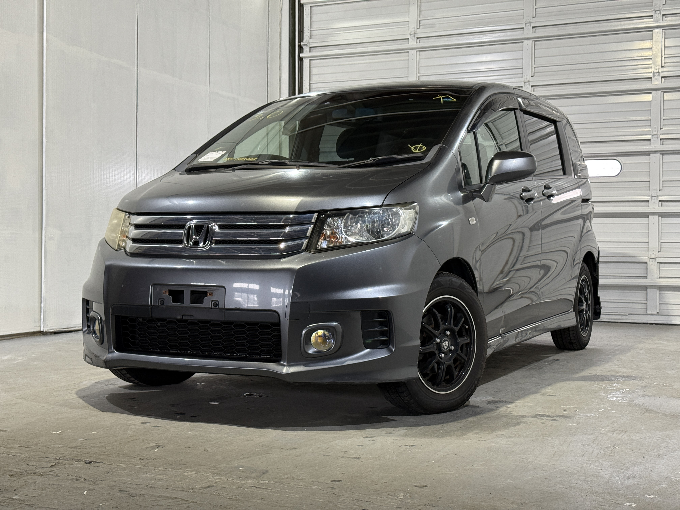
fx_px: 943
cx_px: 340
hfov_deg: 39.7
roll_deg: -0.3
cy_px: 255
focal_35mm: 48
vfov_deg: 30.3
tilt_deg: -0.7
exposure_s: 1/60
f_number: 1.78
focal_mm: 6.76
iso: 125
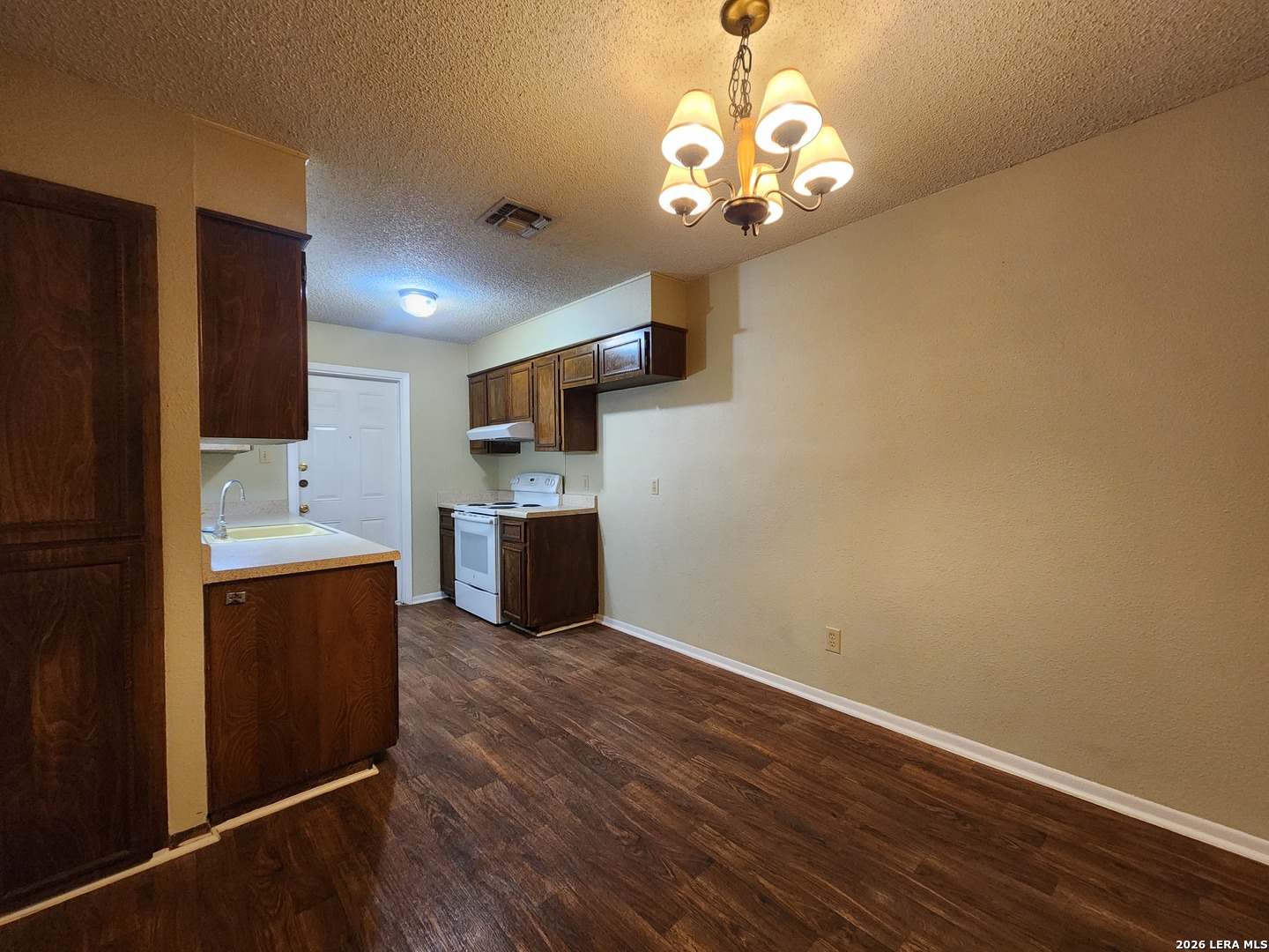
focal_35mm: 13
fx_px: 477
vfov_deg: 89.9
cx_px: 634
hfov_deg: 106.2
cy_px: 476
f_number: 2.2
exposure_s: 1/30
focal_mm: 2.2
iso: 320
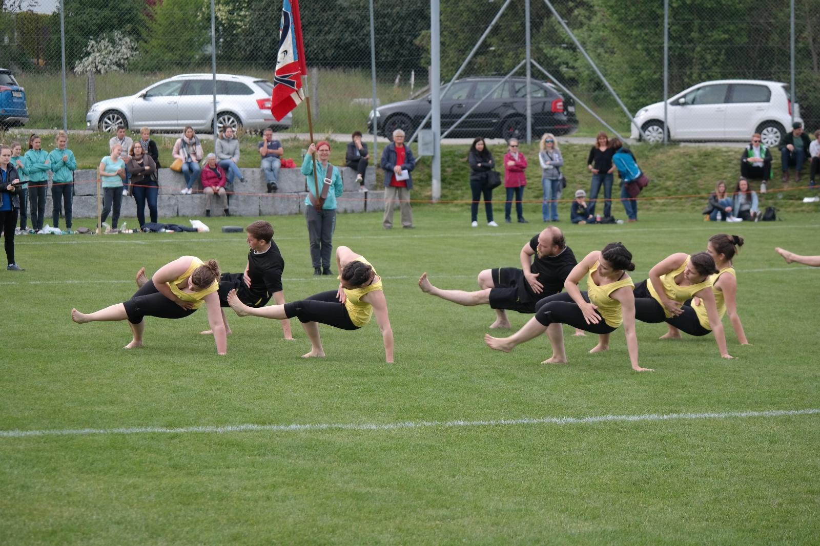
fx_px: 2619
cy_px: 273
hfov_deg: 17.8
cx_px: 410
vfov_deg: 11.9
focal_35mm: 115
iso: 100
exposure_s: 1/200
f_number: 4.5
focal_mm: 75
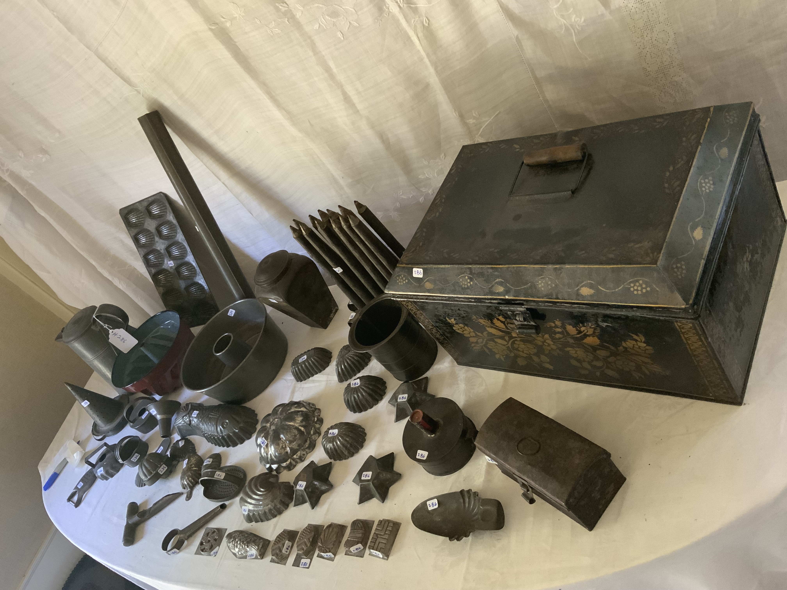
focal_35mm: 29
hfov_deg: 61.7
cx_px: 394
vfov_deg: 48.2
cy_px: 295
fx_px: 659
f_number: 1.8
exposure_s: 1/60
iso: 320
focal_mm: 3
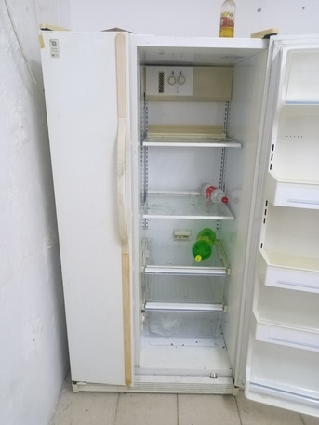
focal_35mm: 26
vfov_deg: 67.3
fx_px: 319
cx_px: 160
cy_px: 212
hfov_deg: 53.1
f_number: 1.8
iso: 2493
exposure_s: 1/100
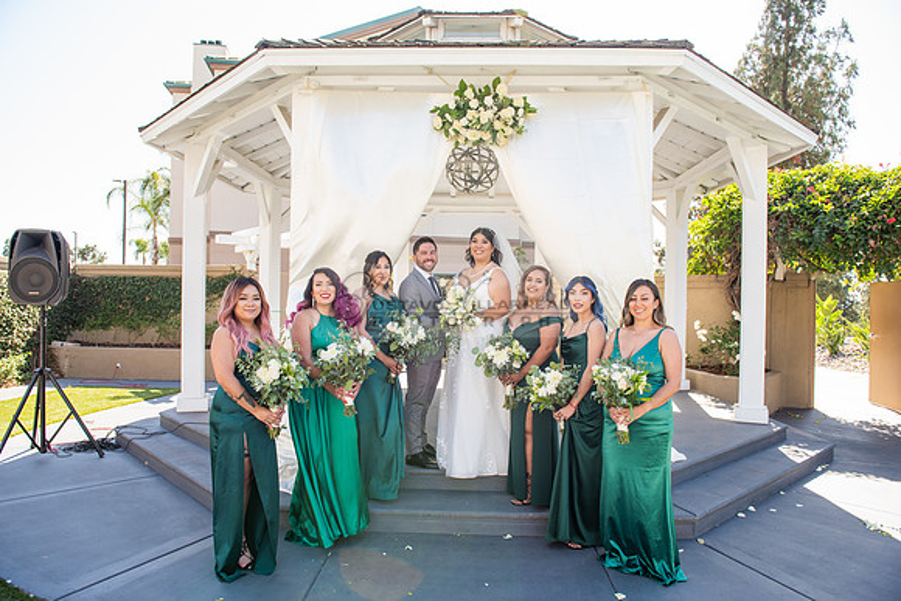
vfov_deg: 53.2
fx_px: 601
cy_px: 300
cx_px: 450
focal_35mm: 24
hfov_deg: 73.7
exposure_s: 1/125
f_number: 5
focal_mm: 24
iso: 100
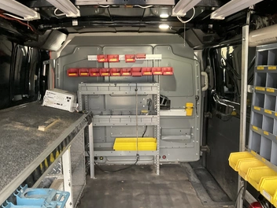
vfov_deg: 42.9
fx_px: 264
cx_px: 138
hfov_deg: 55.4
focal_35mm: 33
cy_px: 116
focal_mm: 3
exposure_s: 1/60
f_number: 1.8
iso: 160
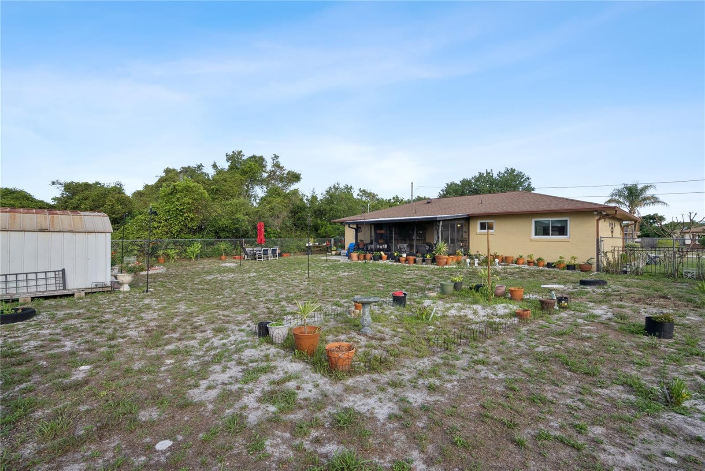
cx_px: 352
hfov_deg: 96.7
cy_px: 236
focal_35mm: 16
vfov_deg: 73.8
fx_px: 313
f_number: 13
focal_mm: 16
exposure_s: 1/60
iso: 100
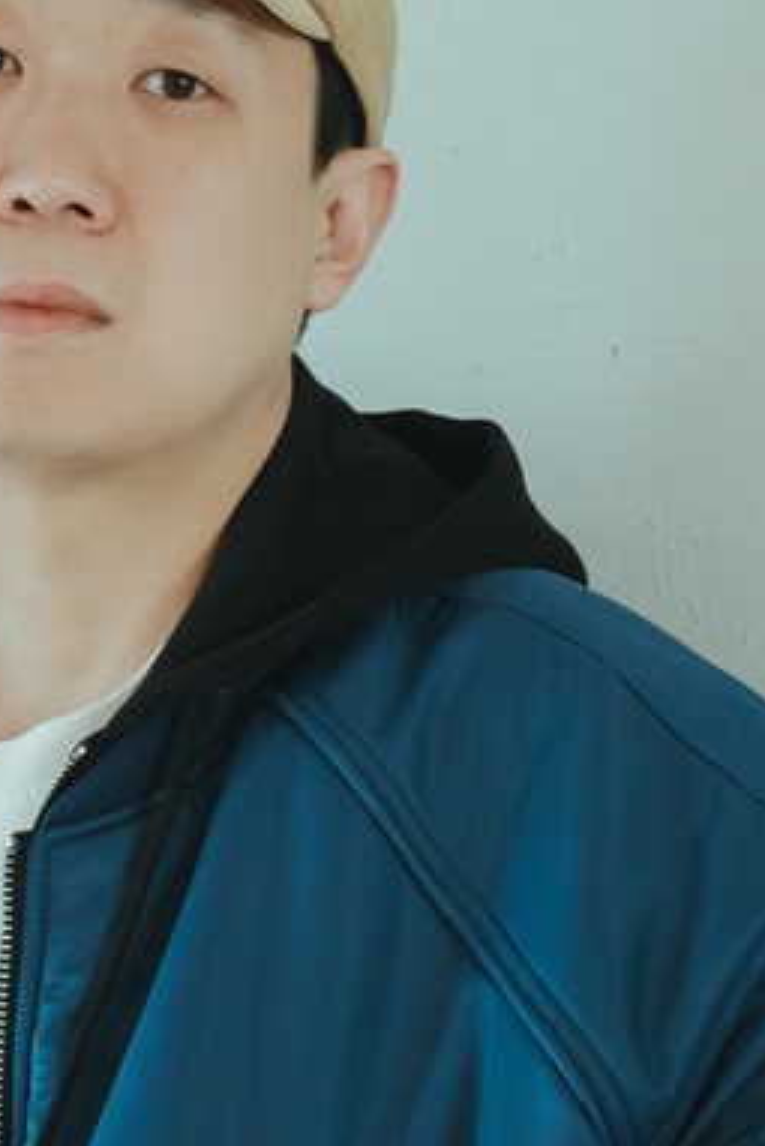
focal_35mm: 166
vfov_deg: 12.2
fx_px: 5286
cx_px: 105
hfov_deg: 8.3
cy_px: 1110
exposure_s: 1/200
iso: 1250
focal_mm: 47
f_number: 4
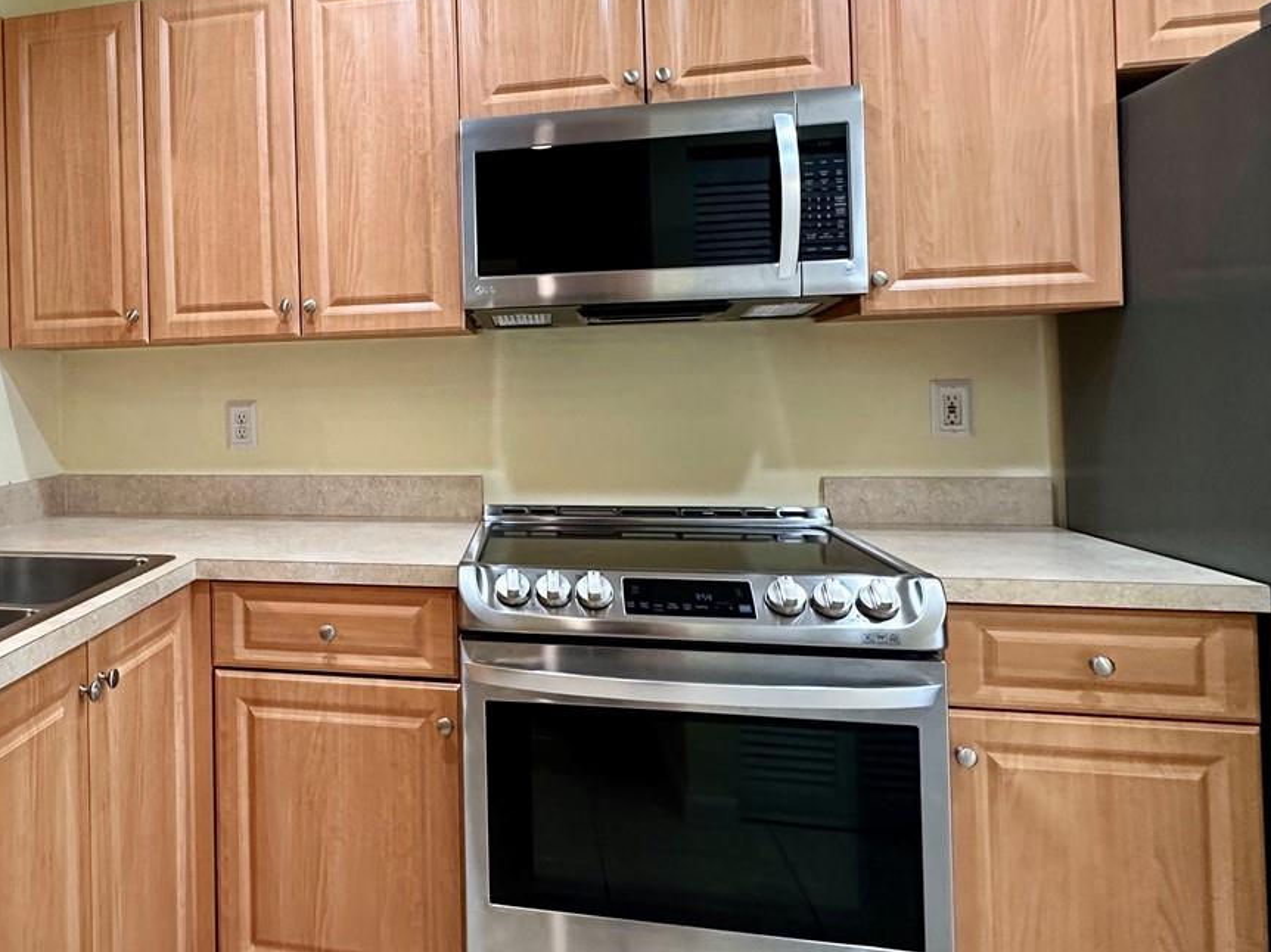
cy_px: 374
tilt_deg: +0.0
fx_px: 954
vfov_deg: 52.6
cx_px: 304
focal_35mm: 26
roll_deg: +1.6
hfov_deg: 63.0
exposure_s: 1/60
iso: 200
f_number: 2.2
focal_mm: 2.22
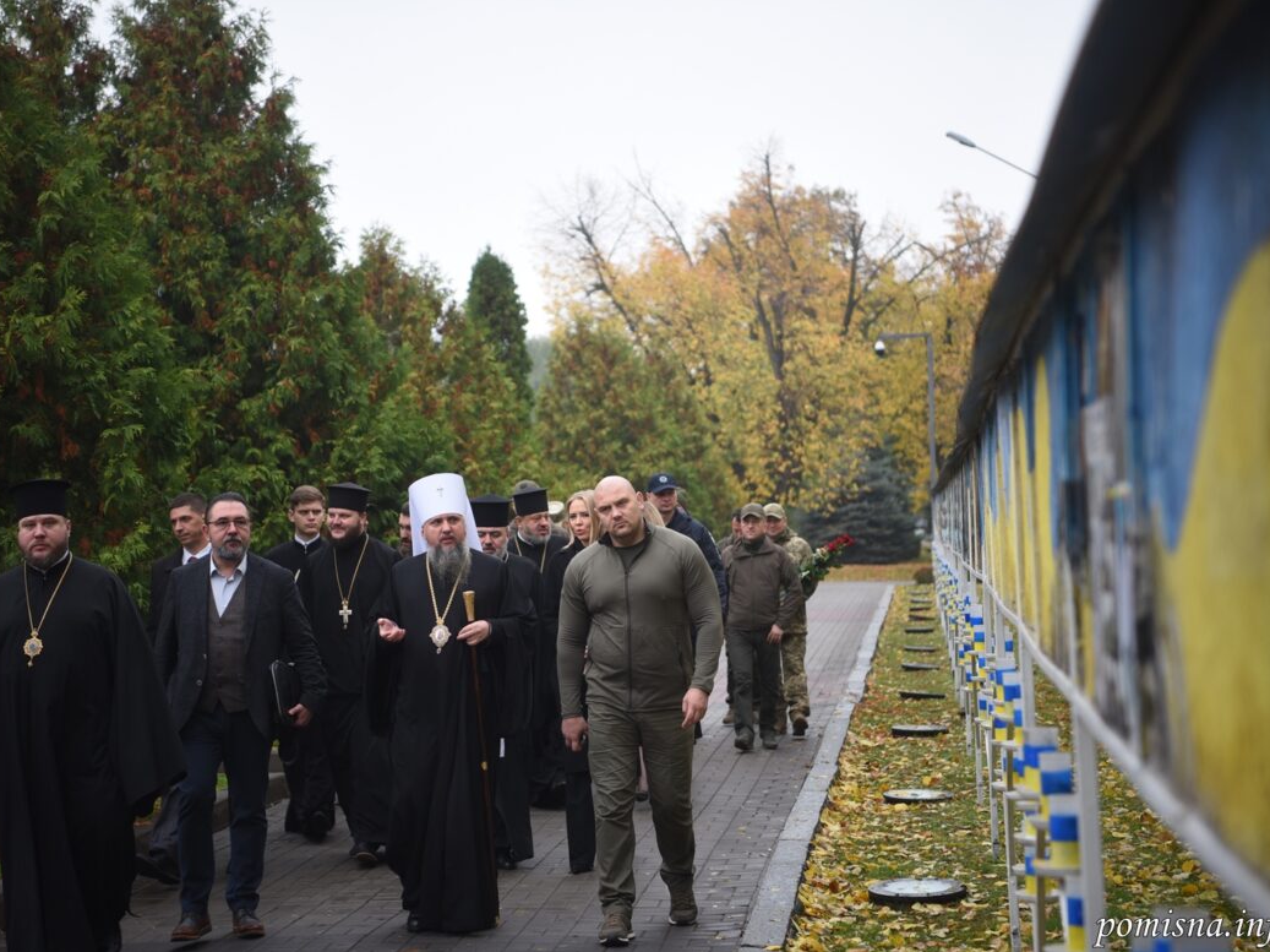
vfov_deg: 19.4
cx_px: 585
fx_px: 2787
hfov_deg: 25.7
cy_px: 476
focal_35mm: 76
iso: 250
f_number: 2.8
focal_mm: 70
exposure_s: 1/125
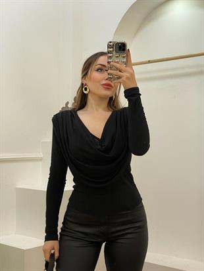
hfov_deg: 28.0
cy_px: 136
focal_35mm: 52
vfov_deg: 36.8
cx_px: 102
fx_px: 408
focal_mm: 6
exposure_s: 1/100
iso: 64
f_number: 2
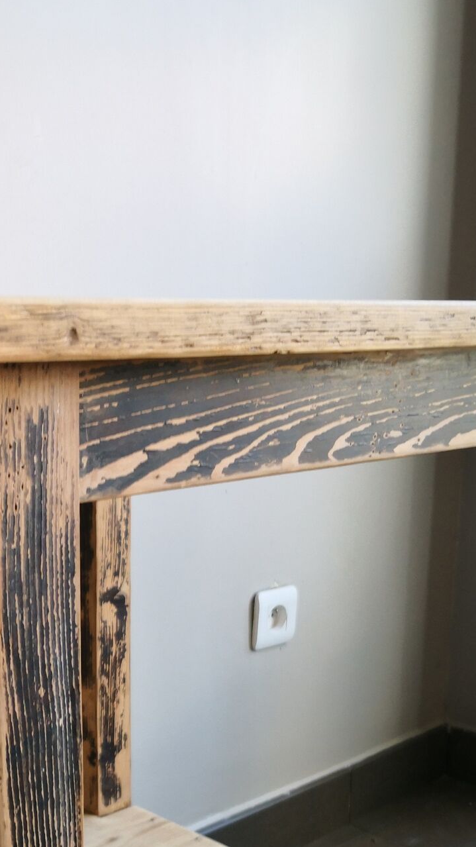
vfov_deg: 43.4
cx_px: 3
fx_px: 1033
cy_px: 617
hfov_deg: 24.8
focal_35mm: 46
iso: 100
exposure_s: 1/60
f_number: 1.6
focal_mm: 3.95
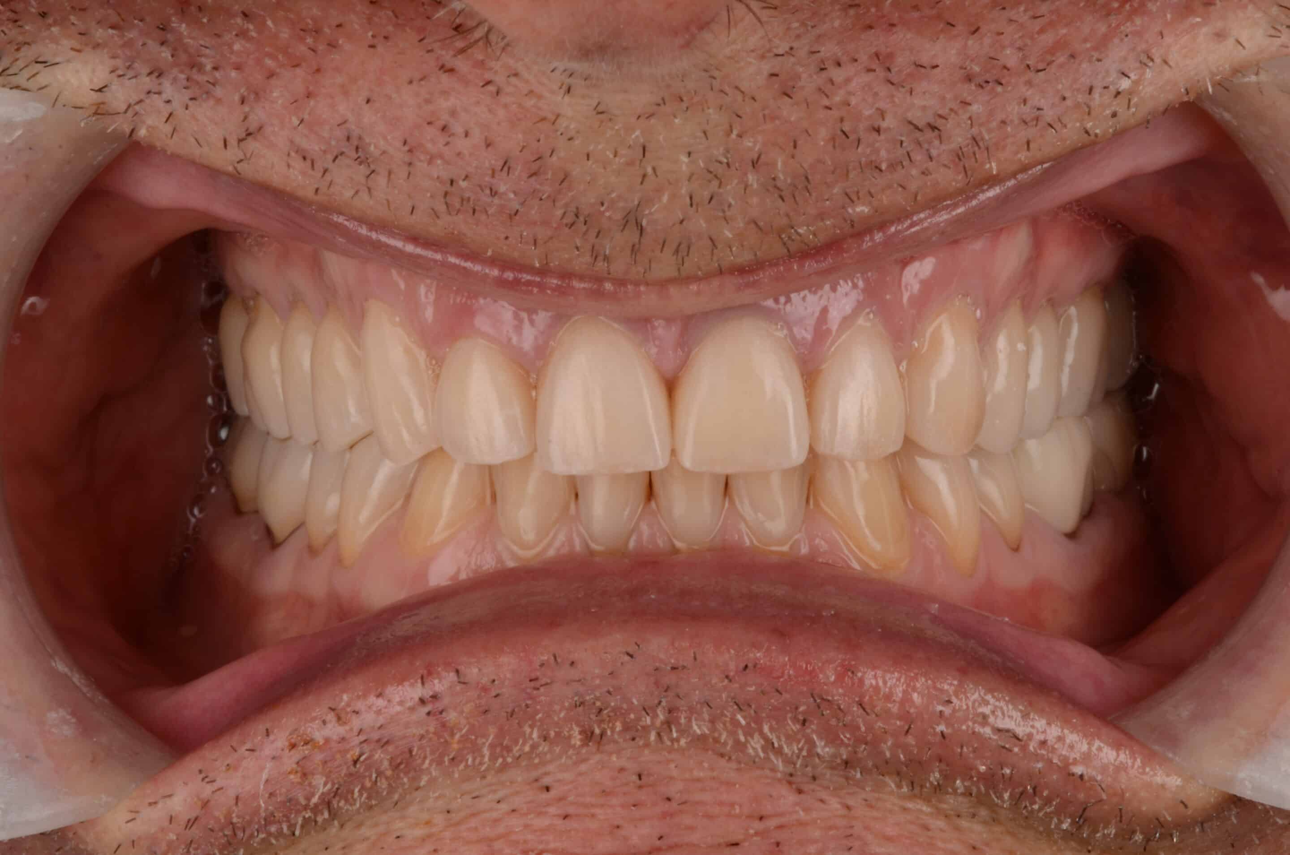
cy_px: 428
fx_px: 3219
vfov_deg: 15.1
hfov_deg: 22.7
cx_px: 645
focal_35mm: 90
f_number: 32
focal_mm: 60
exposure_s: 1/125
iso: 100
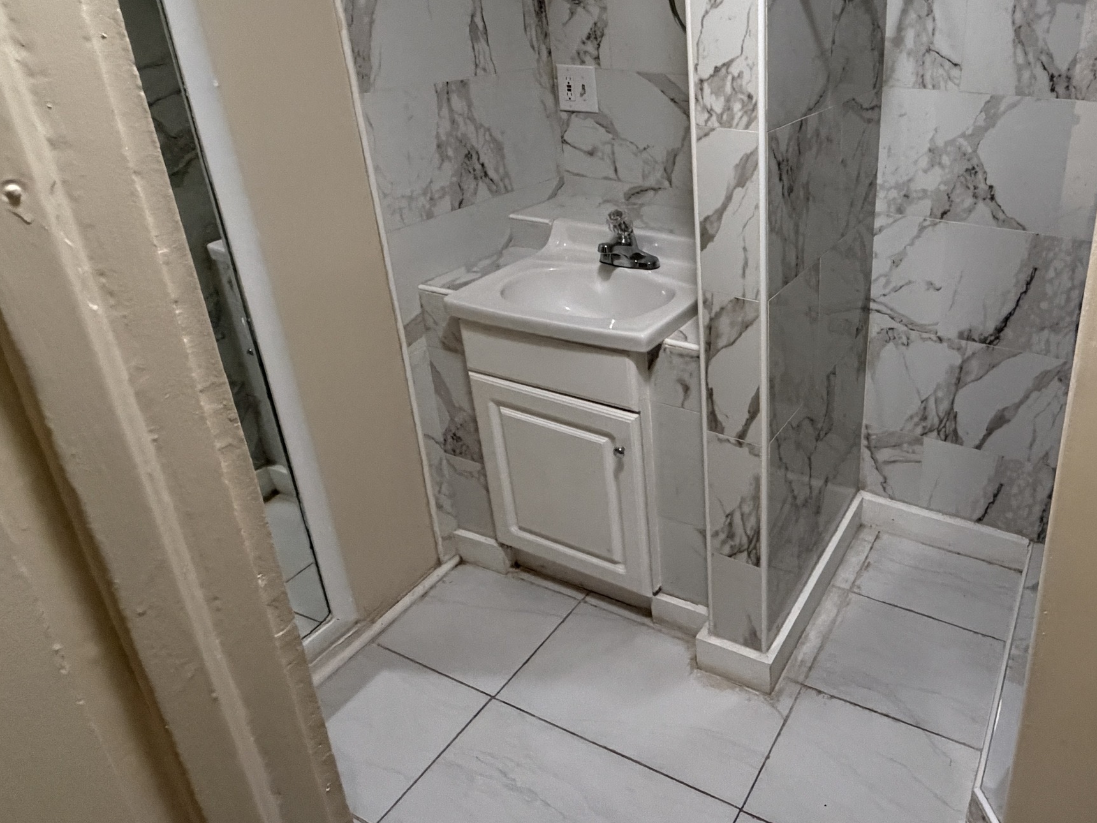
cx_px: 806
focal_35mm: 25
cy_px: 285
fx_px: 792
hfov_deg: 65.7
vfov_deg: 54.0
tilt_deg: -21.5
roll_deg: -0.8
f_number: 2.2
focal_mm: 2.22
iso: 640
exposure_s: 1/60
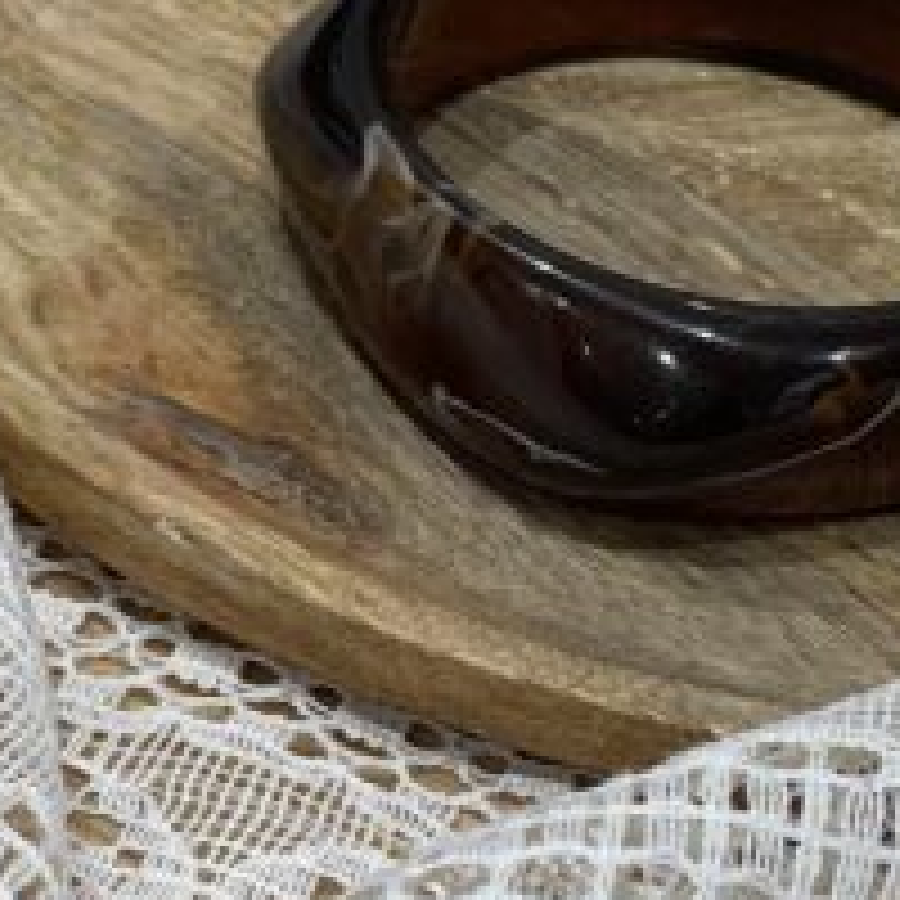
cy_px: 360
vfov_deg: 15.4
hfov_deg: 15.4
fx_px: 3324
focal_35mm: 113
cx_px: 626
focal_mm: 7.5
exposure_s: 1/100
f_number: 2.2
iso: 160
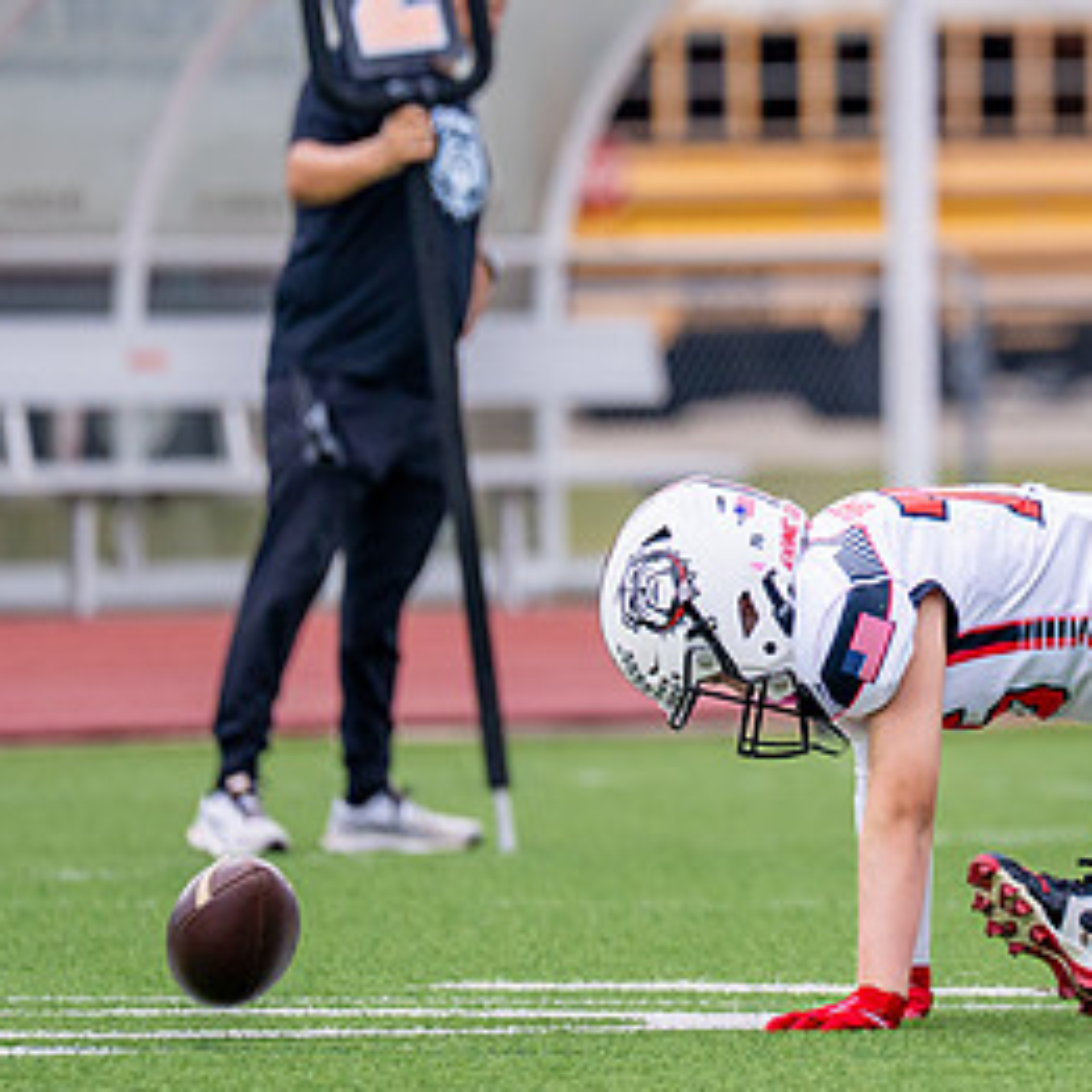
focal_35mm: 573
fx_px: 20451
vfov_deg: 3.1
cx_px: 1259
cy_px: 405
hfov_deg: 3.1
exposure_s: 1/2500
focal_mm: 200
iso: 320
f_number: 2.8
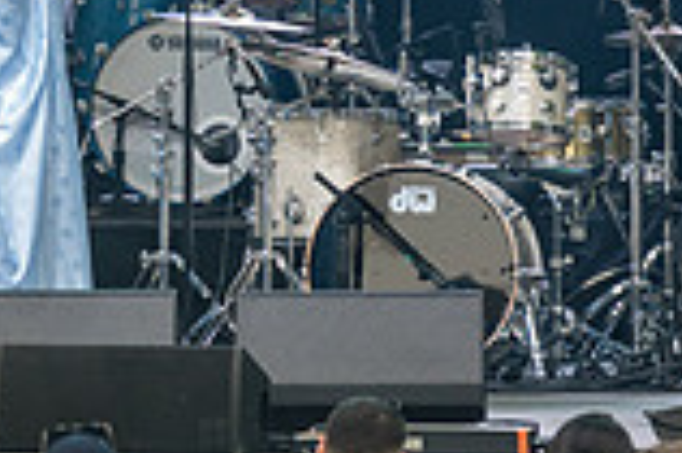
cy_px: -98
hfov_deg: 3.8
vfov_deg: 2.5
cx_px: -176
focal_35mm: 542
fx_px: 10257
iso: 1000
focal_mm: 135
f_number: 3.5
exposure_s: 1/125
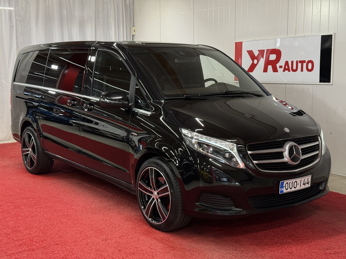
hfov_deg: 39.7
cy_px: 130
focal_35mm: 48
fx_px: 480
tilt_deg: -6.7
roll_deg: +0.3
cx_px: 173
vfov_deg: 30.3
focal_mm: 6.76
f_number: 1.78
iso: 125
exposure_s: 1/99
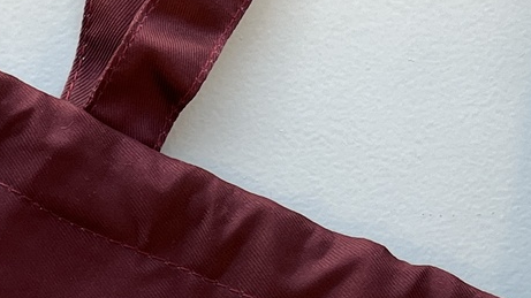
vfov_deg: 8.9
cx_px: -183
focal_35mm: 124
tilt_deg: -88.5
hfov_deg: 16.3
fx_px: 1745
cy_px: 712
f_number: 1.6
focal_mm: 5.1
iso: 32
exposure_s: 1/100
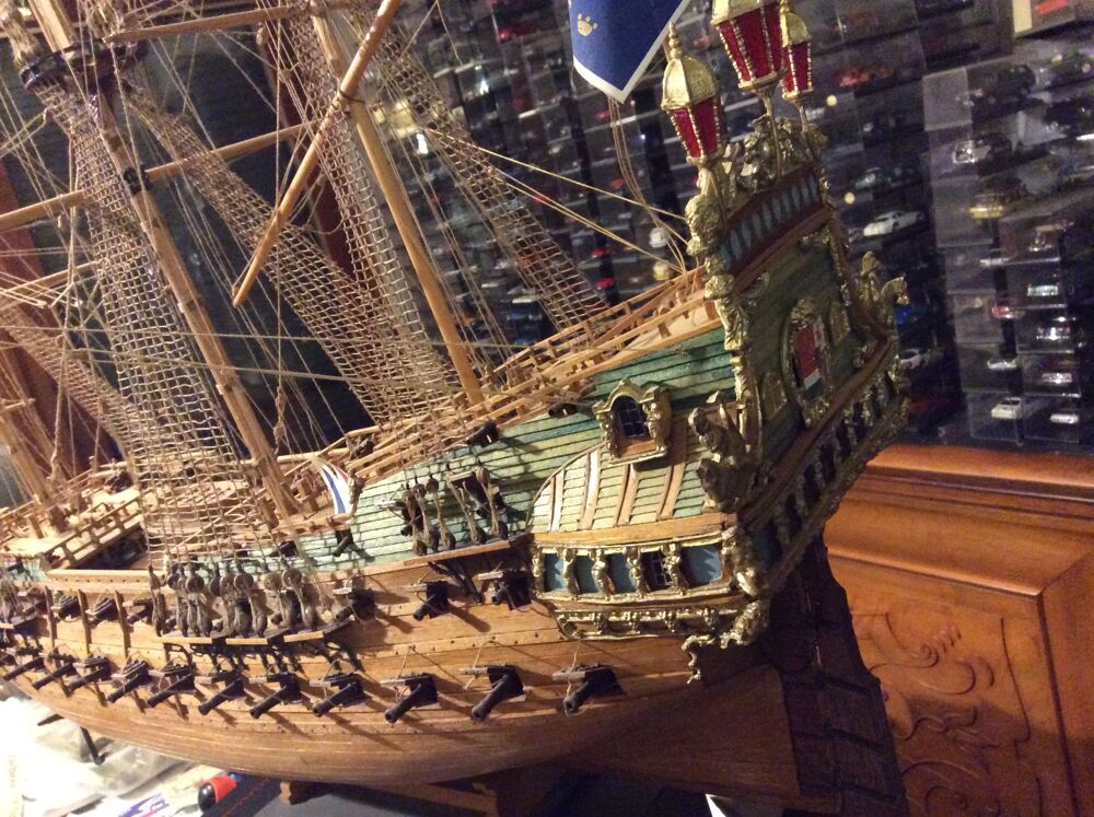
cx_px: 547
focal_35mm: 32
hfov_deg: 56.9
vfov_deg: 44.1
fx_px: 1010
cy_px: 408
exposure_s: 1/17
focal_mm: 3.3
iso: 500
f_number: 2.4
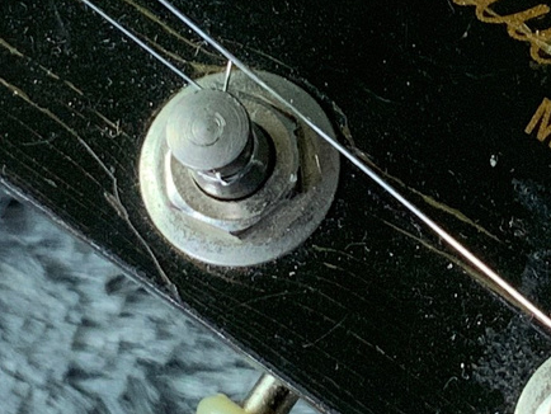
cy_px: 127
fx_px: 2723
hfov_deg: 11.5
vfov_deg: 8.7
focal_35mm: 171
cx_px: 488
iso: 64
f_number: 1.8
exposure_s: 1/50
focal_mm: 3
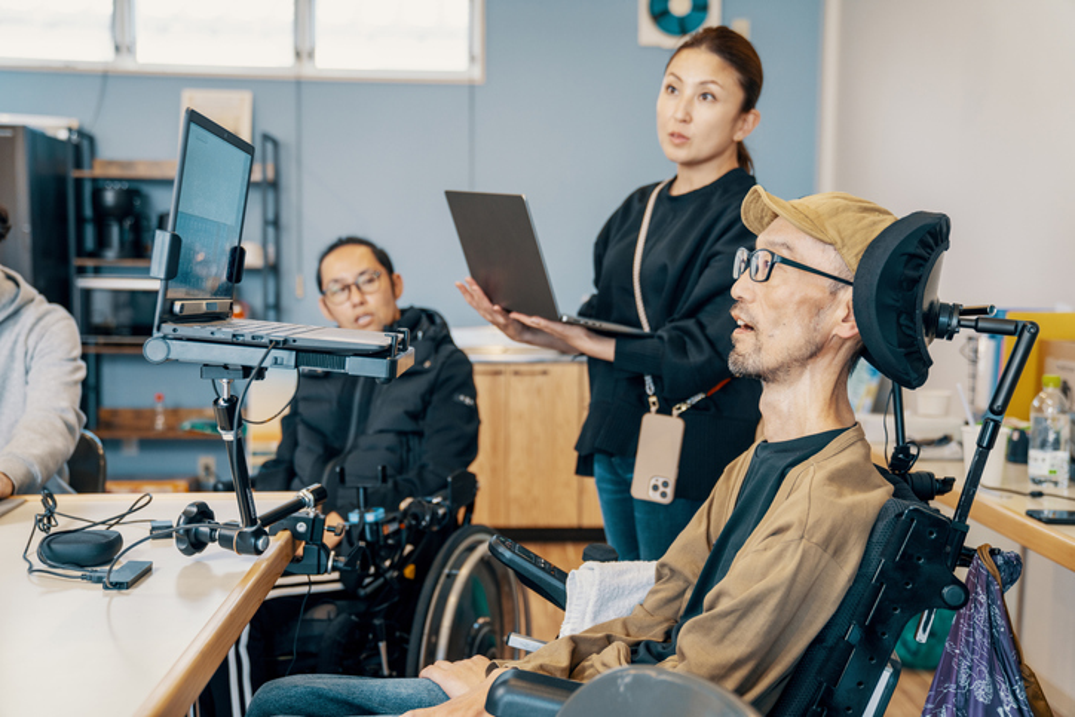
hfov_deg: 45.4
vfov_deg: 31.2
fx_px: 1284
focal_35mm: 43
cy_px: 358
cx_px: 538
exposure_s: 1/160
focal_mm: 43
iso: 800
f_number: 2.8
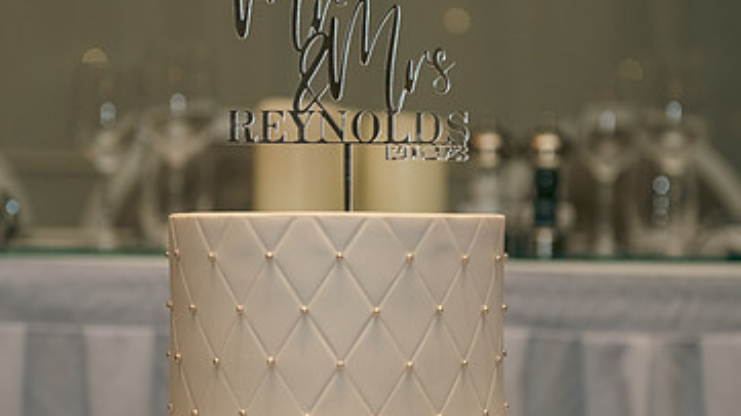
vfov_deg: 10.3
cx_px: 351
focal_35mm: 118
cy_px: 208
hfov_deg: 18.2
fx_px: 2318
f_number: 3.5
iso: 800
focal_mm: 70
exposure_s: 1/160
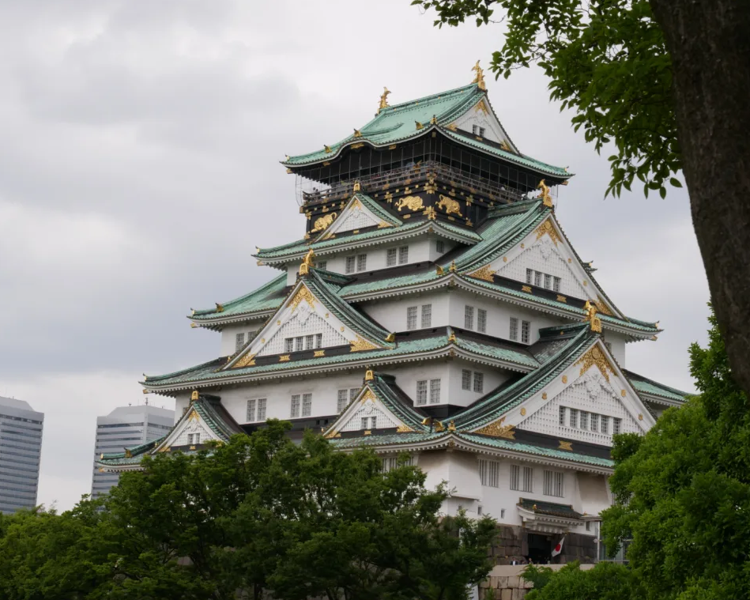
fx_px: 1731
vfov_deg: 19.7
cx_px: 352
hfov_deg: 24.4
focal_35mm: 78
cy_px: 302
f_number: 13
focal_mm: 37
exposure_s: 1/80
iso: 200
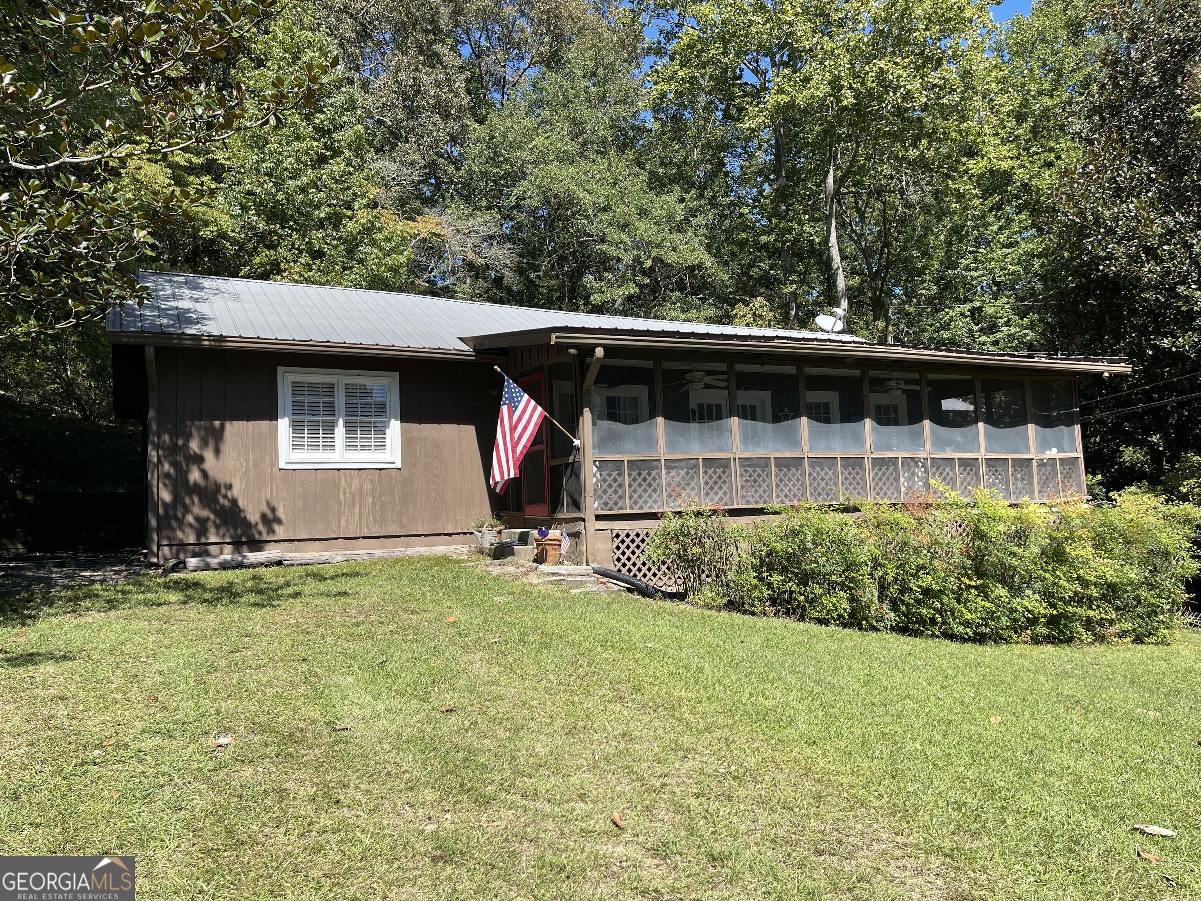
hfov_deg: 69.4
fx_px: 867
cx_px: 600
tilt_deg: +4.5
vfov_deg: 54.9
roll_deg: +1.9
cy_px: 450
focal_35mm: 25
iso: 32
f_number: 1.6
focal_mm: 5.1
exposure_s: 1/1618
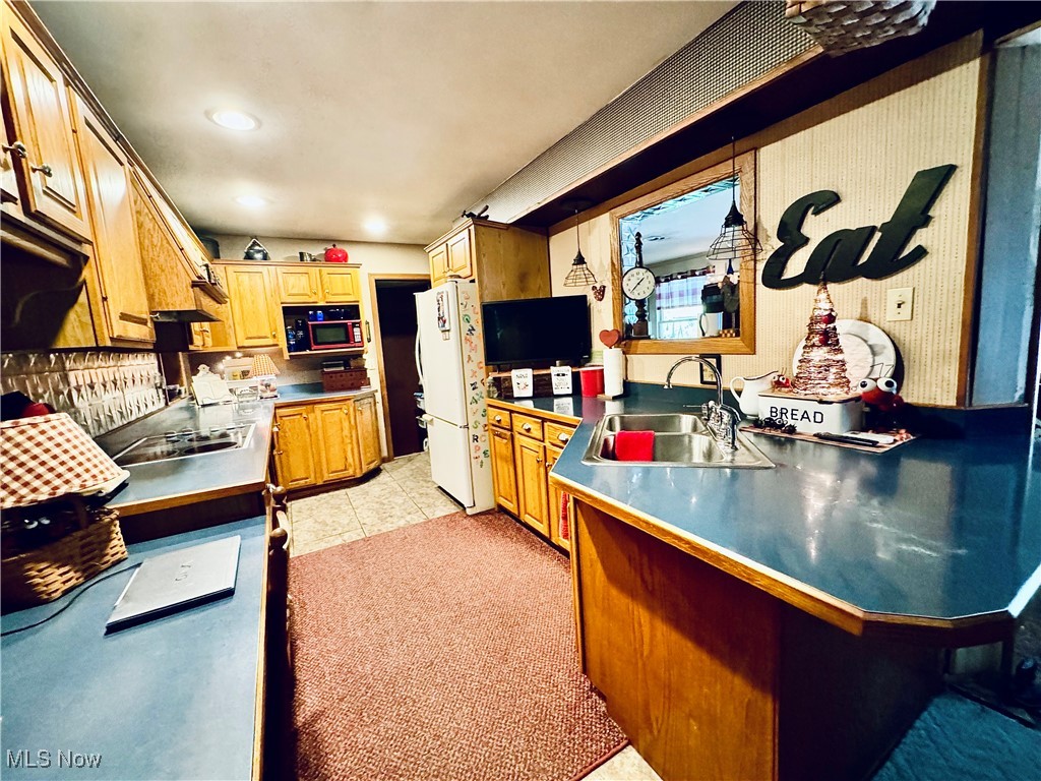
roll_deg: +3.1
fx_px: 421
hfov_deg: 102.1
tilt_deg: -8.3
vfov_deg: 85.7
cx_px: 520
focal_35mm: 14
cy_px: 390
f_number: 2.2
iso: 1000
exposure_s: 1/60
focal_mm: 2.22
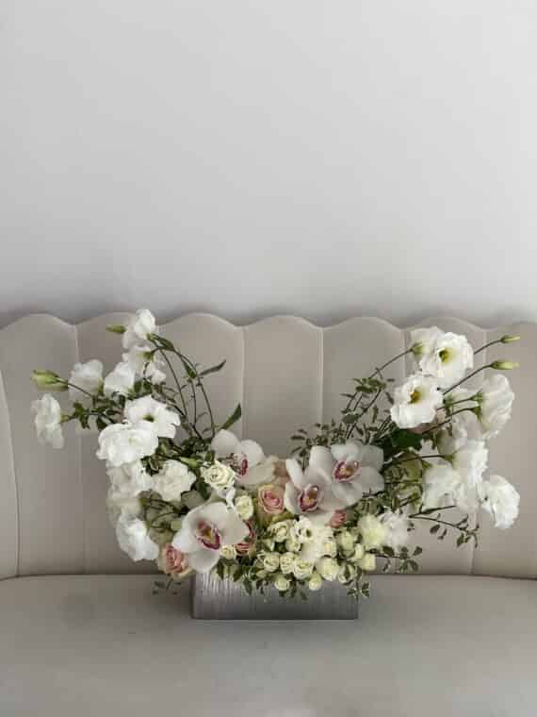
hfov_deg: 22.9
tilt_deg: -15.3
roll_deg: -1.5
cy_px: 358
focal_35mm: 64
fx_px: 1324
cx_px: 268
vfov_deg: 30.3
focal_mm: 7.5
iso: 25
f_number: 2.2
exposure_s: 1/314
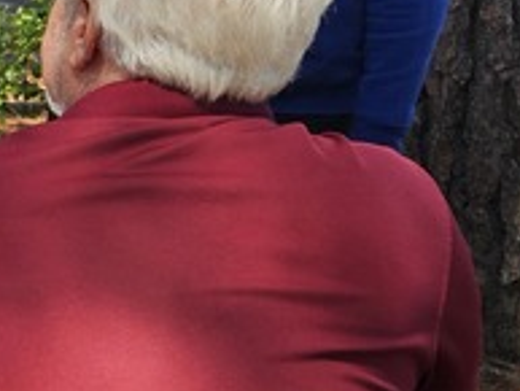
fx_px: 1834
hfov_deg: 12.6
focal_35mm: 122
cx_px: -733
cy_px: 178
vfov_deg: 12.2
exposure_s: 1/489
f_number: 1.8
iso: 25
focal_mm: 5.4
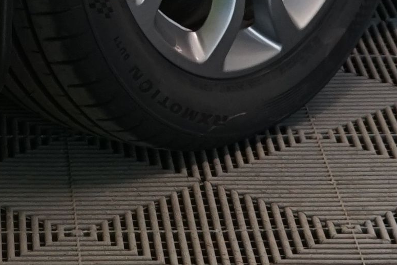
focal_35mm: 240
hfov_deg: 8.5
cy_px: -423
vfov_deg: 5.5
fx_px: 2647
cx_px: -10
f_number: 4.5
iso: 640
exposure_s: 1/30
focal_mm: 31
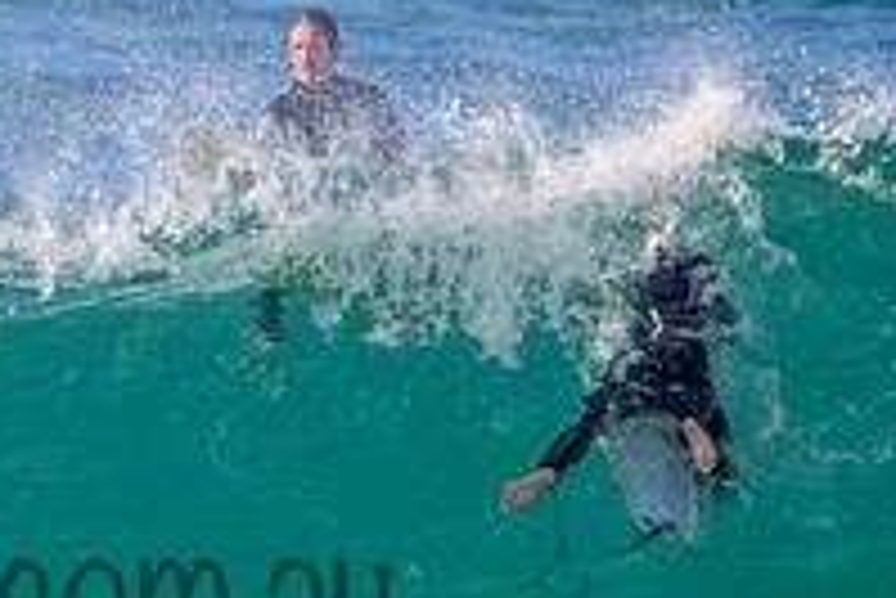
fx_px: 58056
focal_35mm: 2331
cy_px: 542
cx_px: -86
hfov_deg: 0.9
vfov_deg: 0.6
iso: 2000
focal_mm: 800
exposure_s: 1/2000
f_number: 11
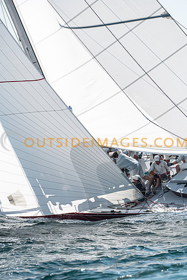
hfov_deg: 3.4
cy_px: 140
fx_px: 3155
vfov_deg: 5.1
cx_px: 94
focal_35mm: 405
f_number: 5.6
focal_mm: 270
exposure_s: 1/3200
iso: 400
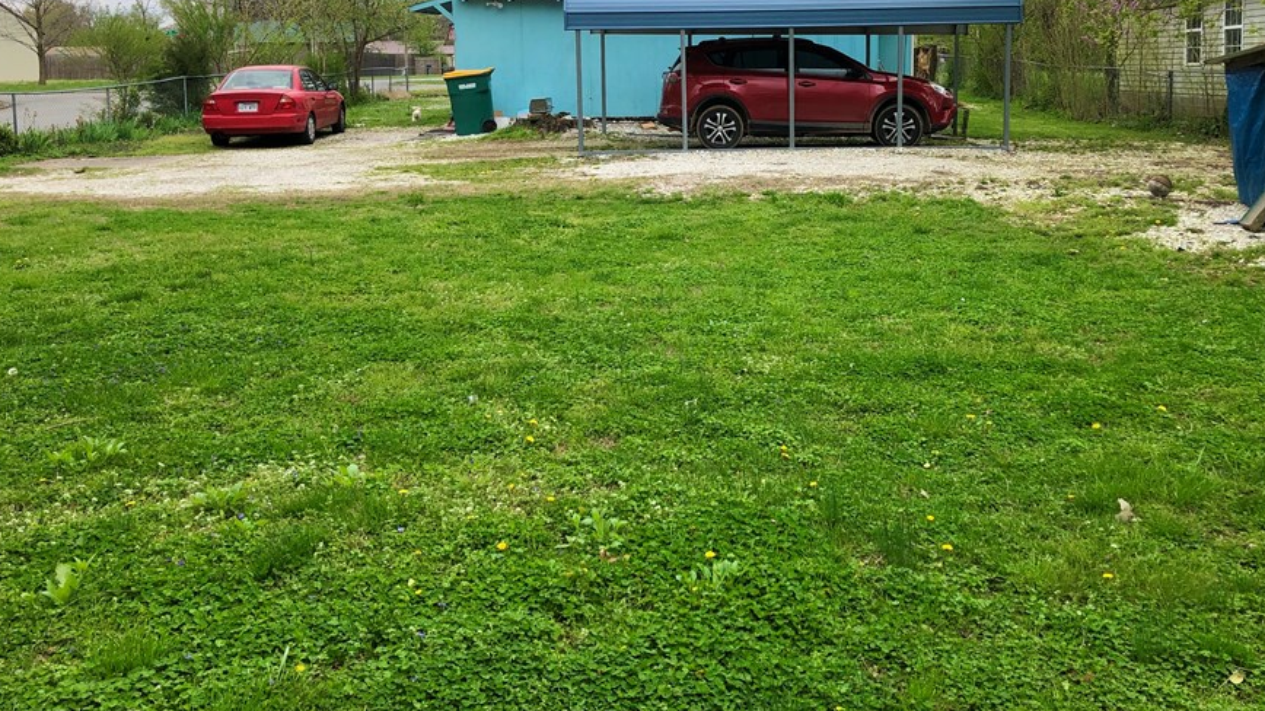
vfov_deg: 32.4
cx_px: 724
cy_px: 204
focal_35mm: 36
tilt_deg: -7.6
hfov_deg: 55.1
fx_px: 1207
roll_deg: +0.2
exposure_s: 1/1350
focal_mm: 3.99
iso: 20
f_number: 1.8
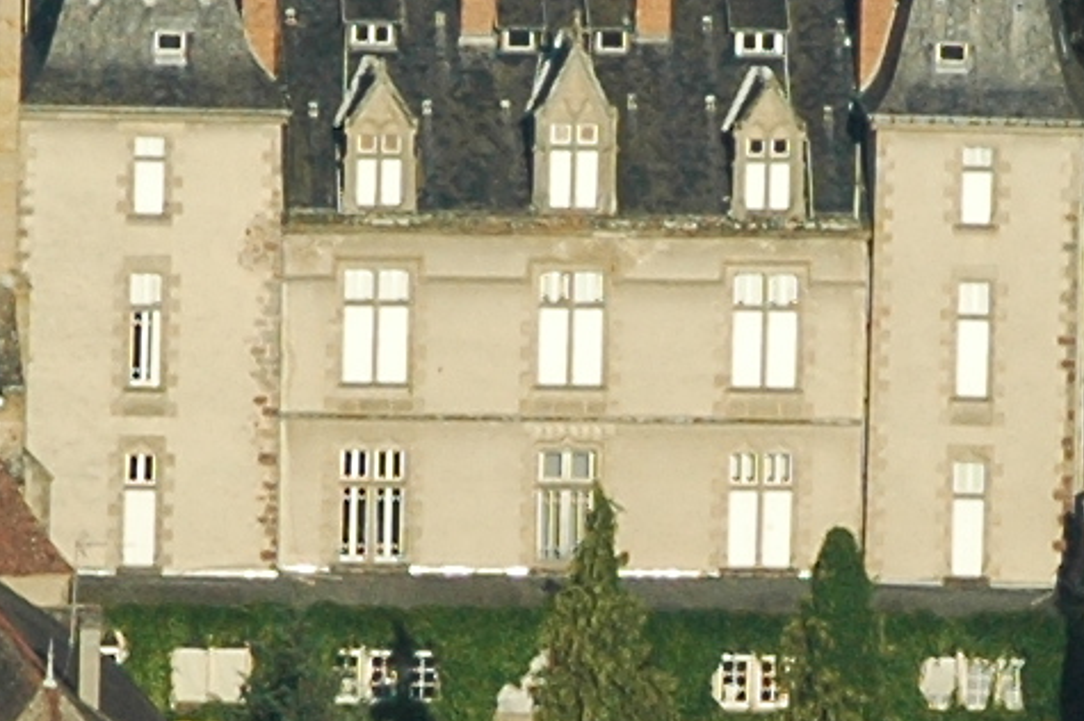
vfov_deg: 0.7
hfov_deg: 1.0
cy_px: 805
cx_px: 785
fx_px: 62856
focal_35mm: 2089
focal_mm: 220
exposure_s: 1/640
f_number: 10
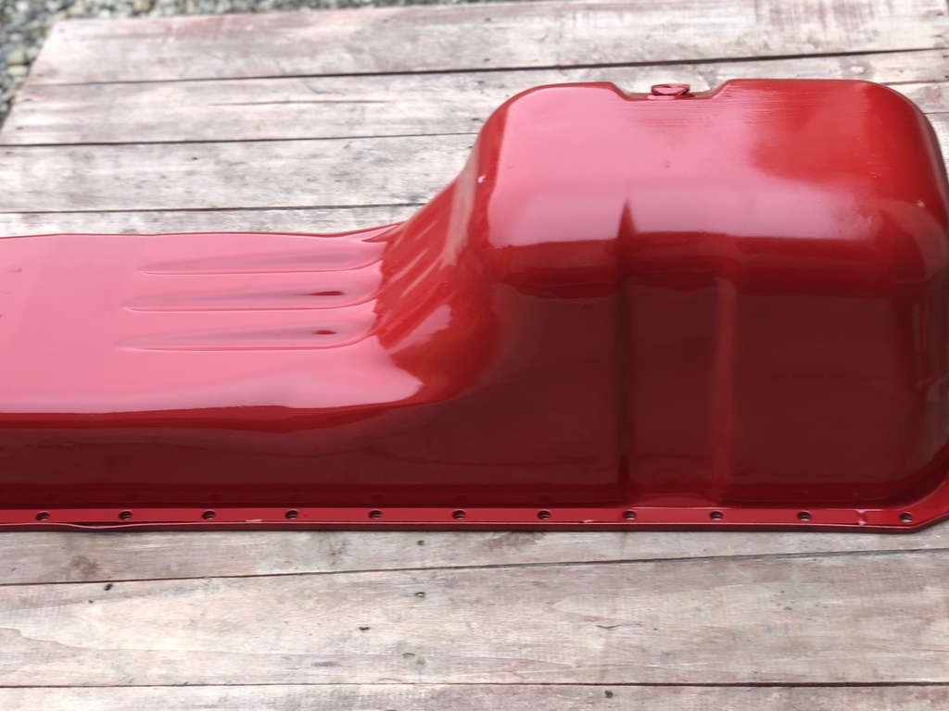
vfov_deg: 28.0
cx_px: 474
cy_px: 356
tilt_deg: -38.9
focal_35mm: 52
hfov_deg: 36.8
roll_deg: +9.2
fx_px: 1426
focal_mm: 6
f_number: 2.4
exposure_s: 1/122
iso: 16
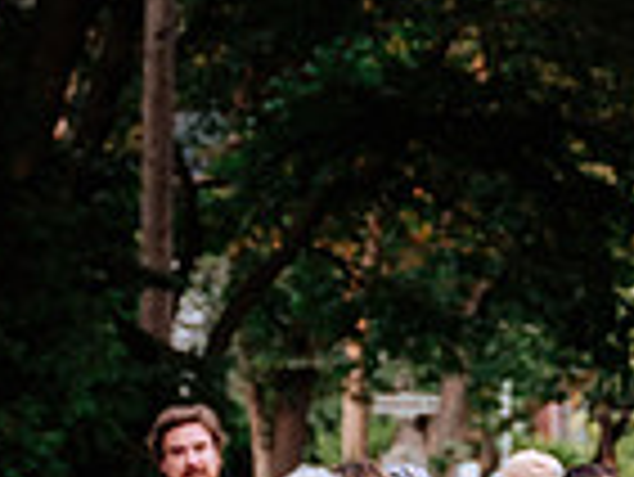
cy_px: 758
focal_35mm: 329
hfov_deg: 6.0
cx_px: 949
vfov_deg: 4.5
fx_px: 6031
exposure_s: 1/250
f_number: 4
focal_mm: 55
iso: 400
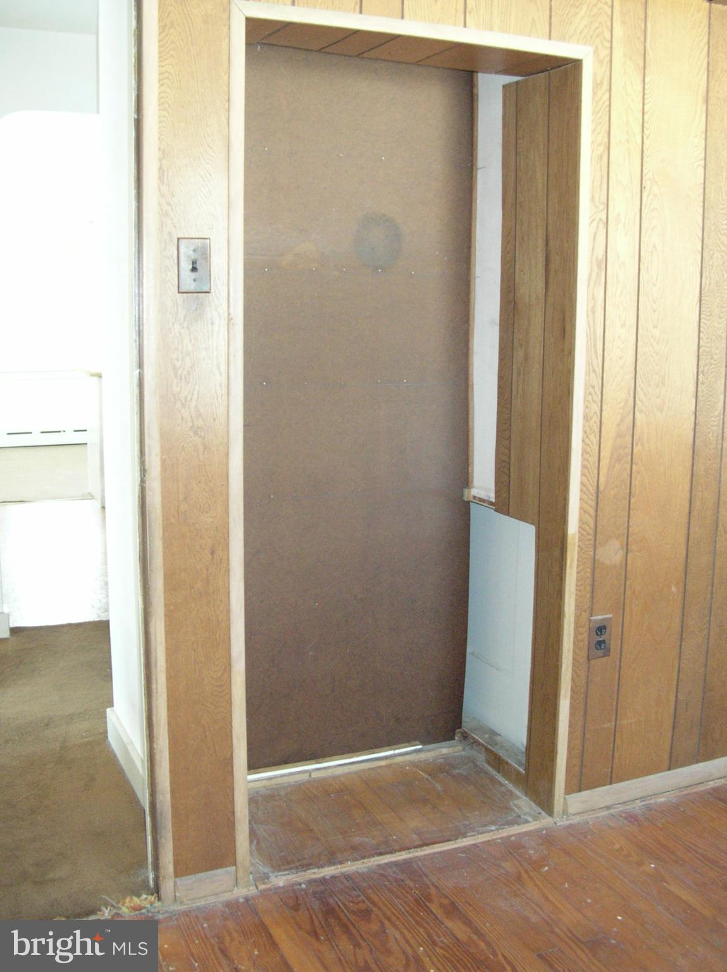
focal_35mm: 36
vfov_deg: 51.4
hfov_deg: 39.6
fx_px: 1010
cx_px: 364
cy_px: 486
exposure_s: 1/22.1
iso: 300
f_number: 2.7
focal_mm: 6
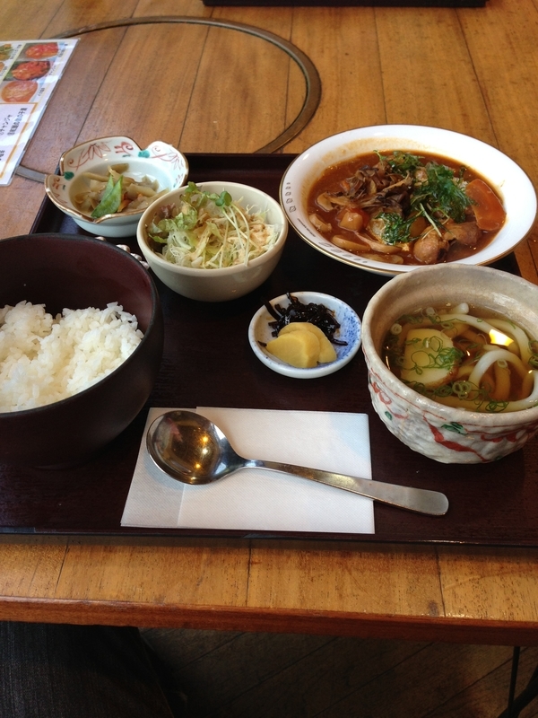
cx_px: 269
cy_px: 359
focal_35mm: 33
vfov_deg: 55.4
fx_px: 684
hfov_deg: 42.9
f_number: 2.4
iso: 80
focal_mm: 4.13
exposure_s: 1/120
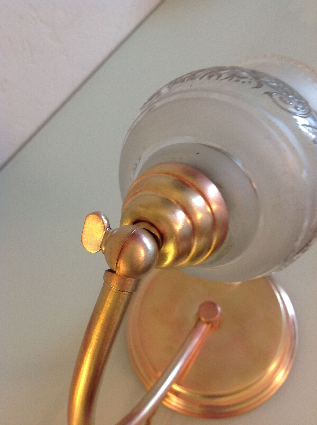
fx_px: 428
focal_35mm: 35
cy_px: 212
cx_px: 158
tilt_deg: -57.6
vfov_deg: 52.7
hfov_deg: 40.6
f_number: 2.4
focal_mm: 4.28
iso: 160
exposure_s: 1/15
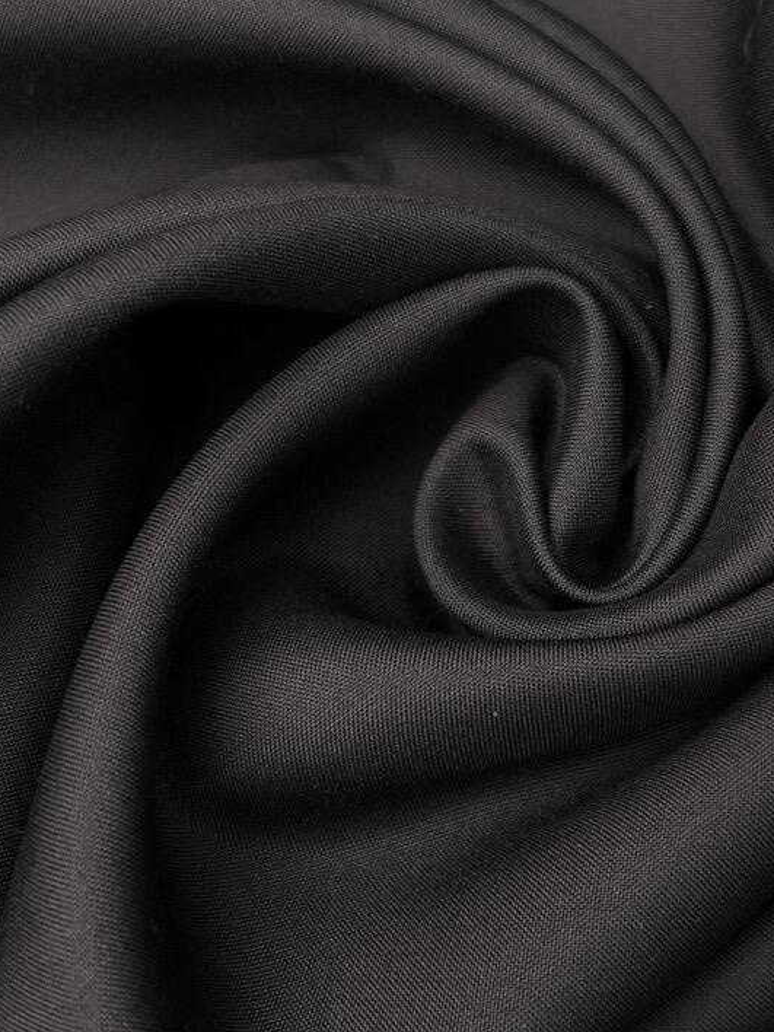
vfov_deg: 40.4
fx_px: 1401
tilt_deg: -76.8
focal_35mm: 47
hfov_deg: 30.5
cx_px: 552
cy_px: 487
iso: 50
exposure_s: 1/544
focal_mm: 5.7
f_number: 1.5
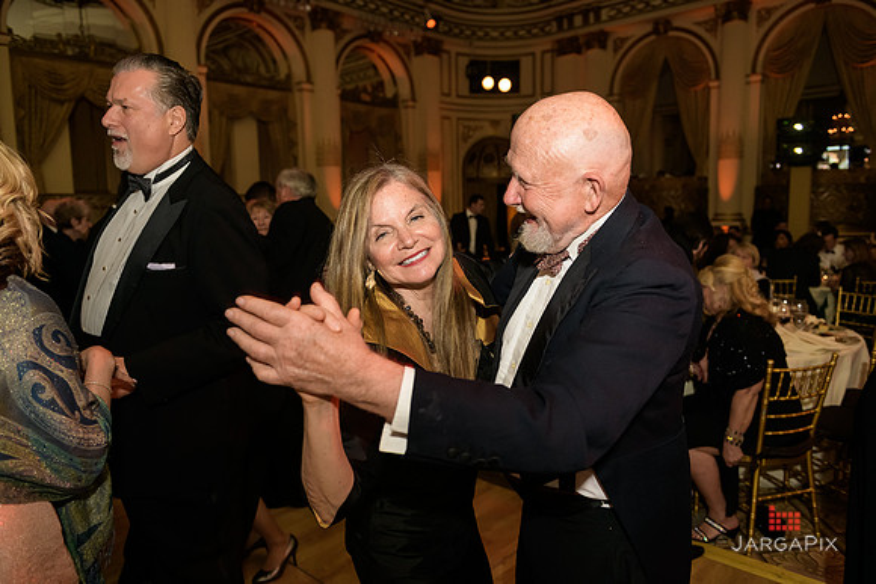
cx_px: 438
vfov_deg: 49.6
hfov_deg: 69.4
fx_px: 633
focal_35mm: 26
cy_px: 292
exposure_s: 1/100
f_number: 3.2
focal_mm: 26
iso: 1600
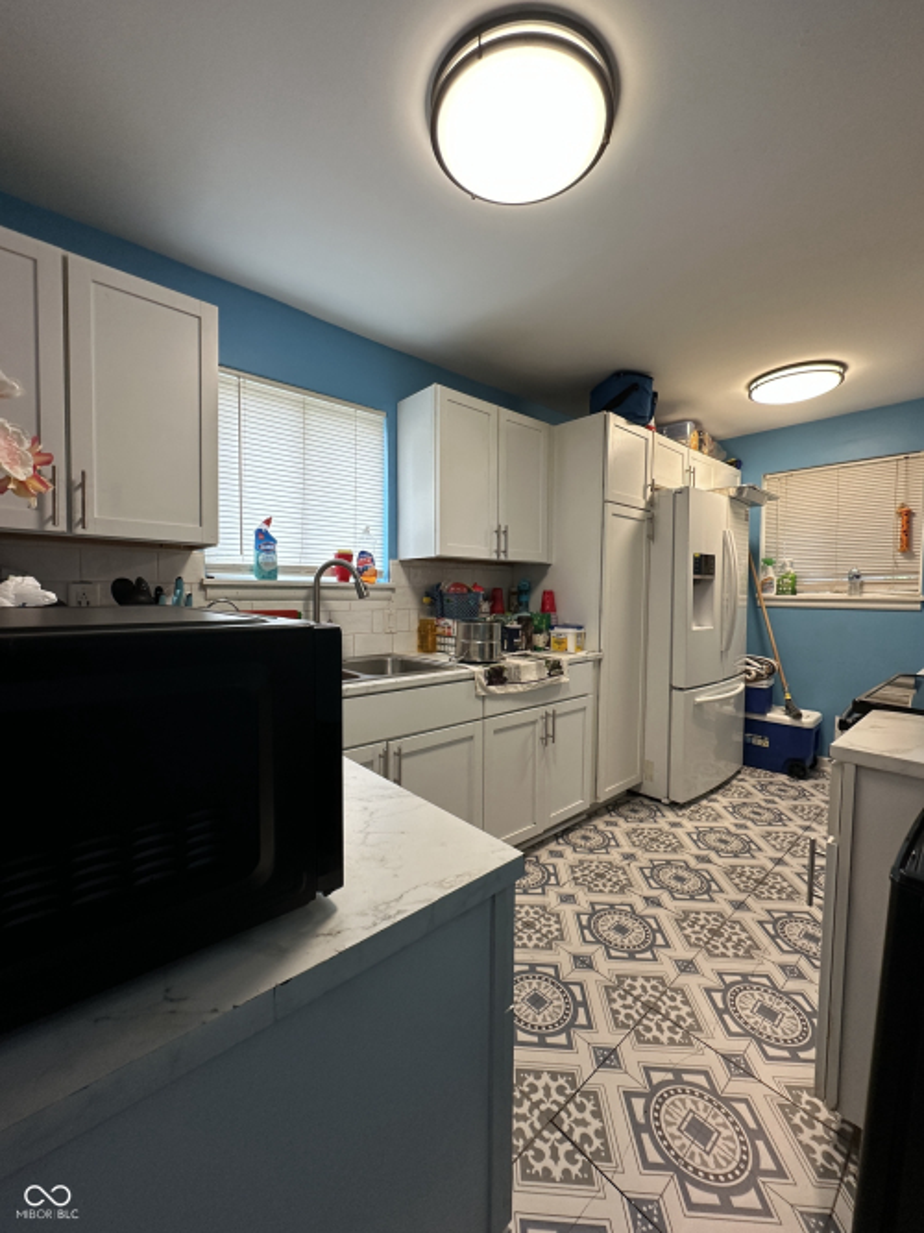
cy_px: 616
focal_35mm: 14
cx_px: 462
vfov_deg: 102.1
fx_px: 498
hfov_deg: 85.7
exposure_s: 1/60
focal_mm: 2.22
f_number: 2.2
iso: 160
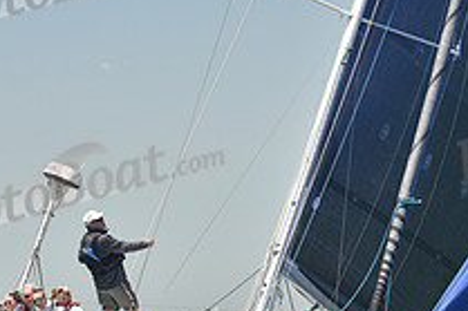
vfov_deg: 4.0
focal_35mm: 339
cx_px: 343
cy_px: 274
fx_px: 4403
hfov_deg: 6.1
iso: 250
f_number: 4
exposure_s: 1/800
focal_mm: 122
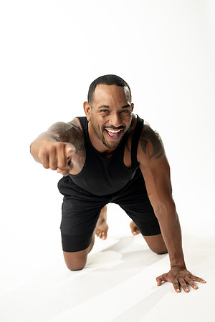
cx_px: 108
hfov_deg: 27.0
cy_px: 161
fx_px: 448
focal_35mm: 50
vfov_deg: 39.6
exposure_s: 1/80
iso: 800
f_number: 3.2
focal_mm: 50
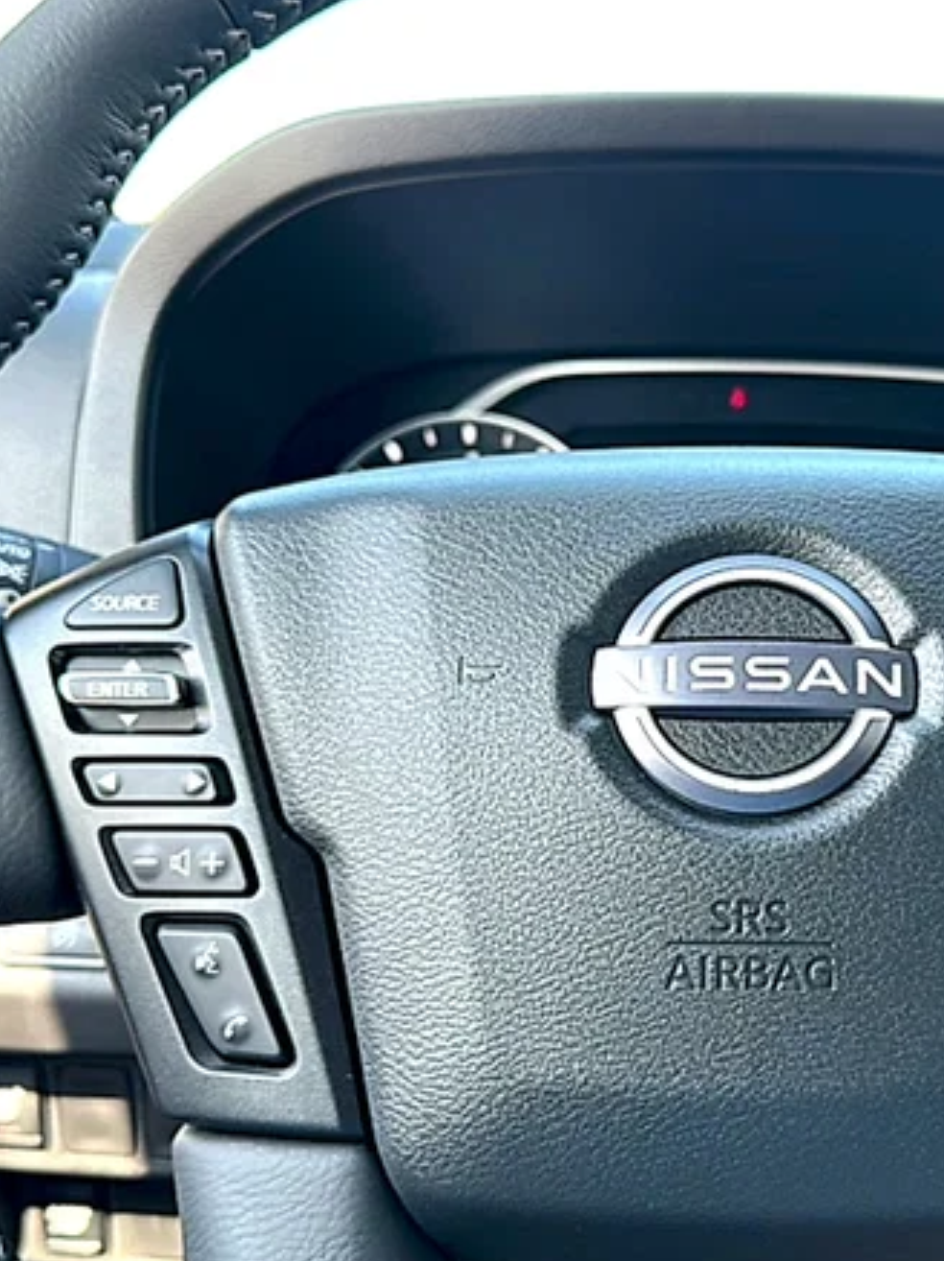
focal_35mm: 40
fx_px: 1456
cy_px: 747
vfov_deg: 46.6
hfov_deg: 34.9
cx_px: 743
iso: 100
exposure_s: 1/206
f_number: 1.78
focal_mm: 6.86
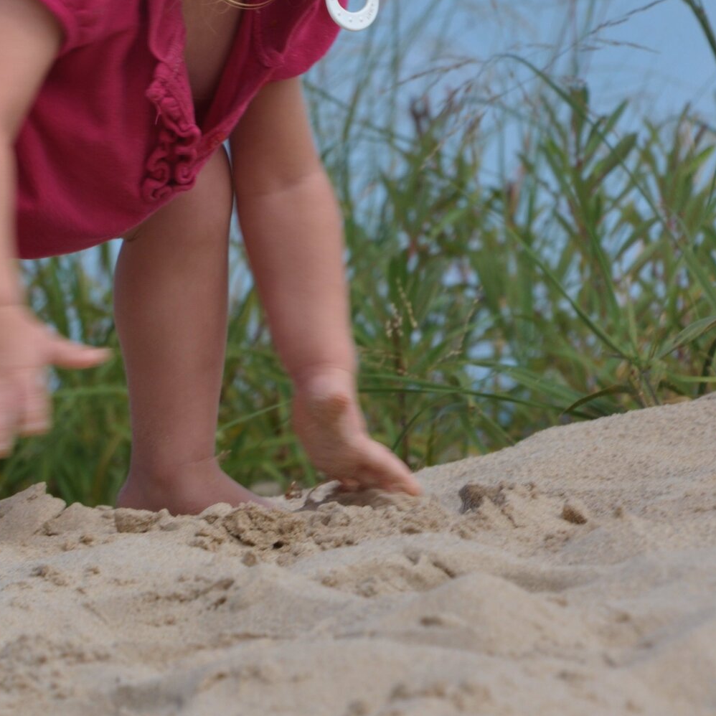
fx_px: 18347
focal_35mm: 784
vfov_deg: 2.2
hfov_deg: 2.2
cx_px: 151
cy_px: -132
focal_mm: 240
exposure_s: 1/125
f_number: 22
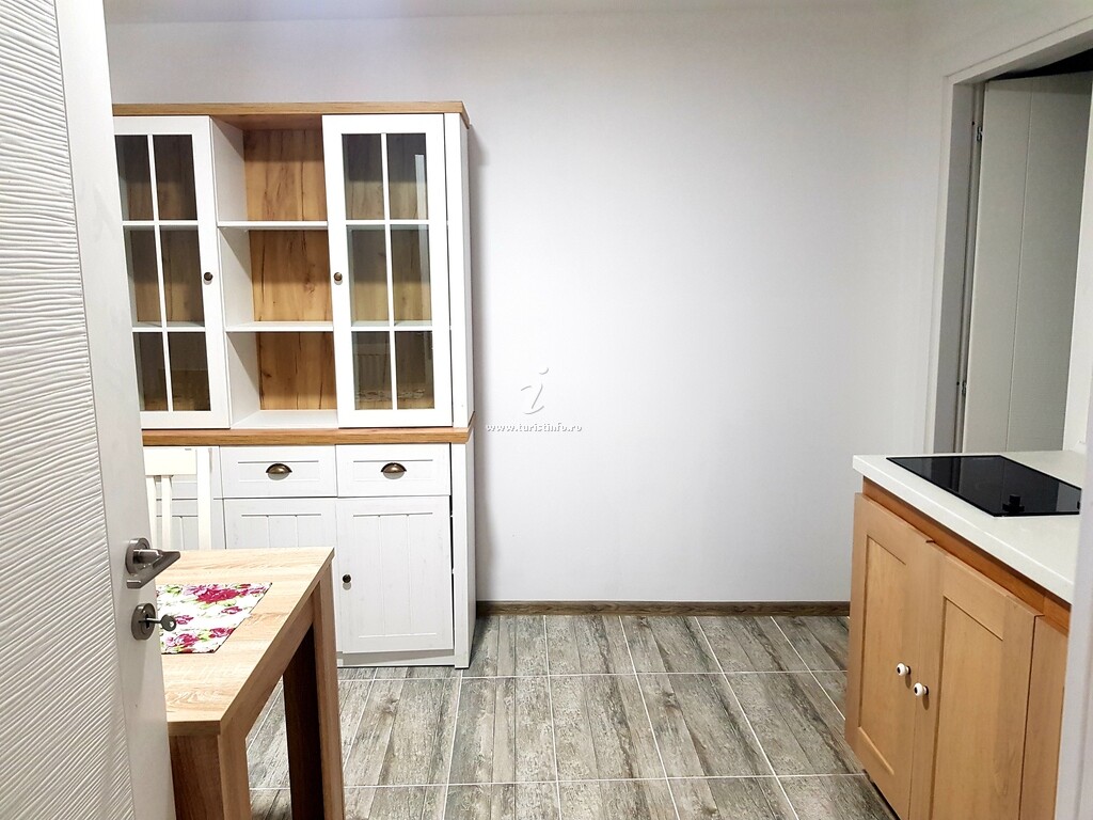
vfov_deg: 53.1
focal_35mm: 26
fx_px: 821
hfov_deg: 67.3
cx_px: 546
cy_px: 410
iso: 160
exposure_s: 1/33
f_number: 1.7
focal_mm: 4.2
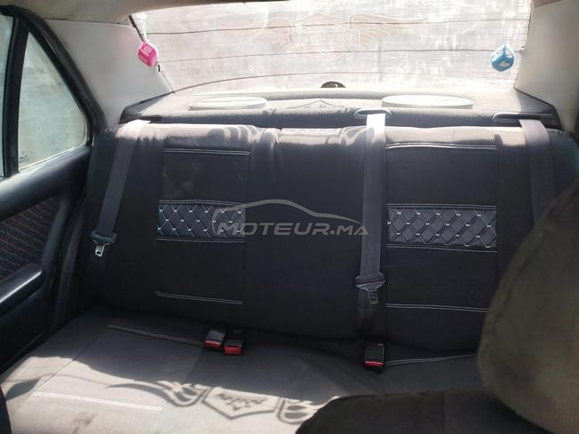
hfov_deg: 71.6
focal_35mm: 24
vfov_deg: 56.8
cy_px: 217
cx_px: 290
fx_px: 401
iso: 80
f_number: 1.7
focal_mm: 5.31
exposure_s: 1/50
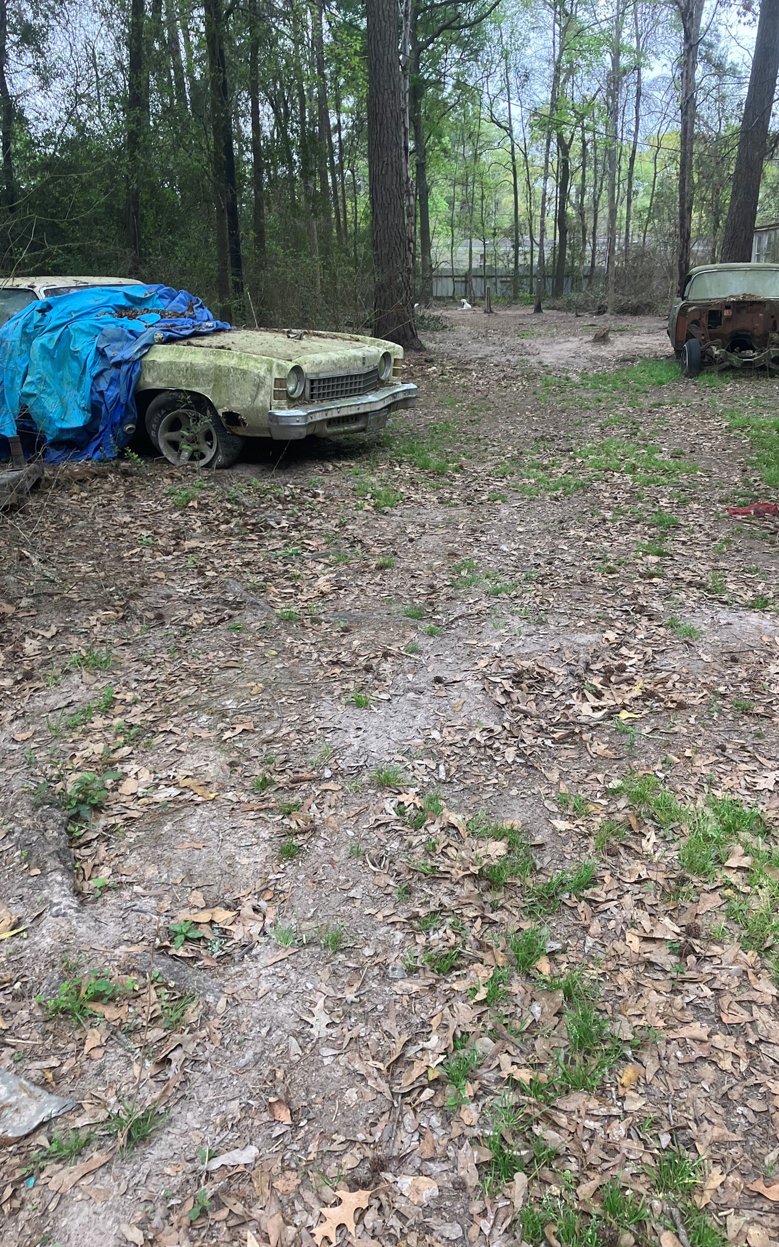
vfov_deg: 62.9
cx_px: 441
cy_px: 627
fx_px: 1019
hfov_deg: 41.7
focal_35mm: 30
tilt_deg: -18.7
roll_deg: -2.0
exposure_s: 1/121
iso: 32
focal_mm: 3.99
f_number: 1.8
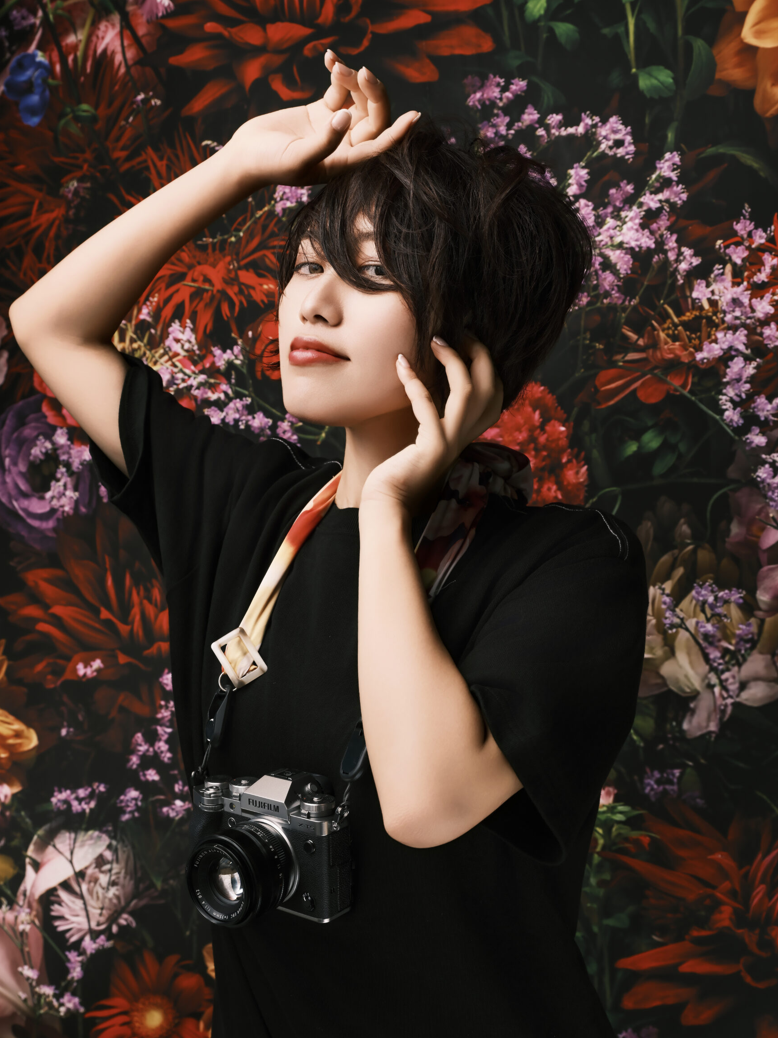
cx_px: 368
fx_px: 1228
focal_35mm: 41
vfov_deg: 45.7
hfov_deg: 35.1
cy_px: 566
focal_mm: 47.3
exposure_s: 1/125
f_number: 10
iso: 250
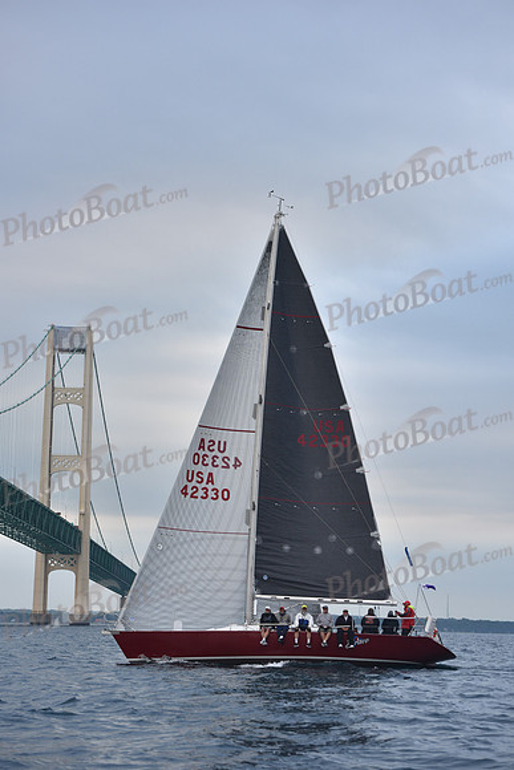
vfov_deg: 23.9
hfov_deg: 16.1
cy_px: 385
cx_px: 257
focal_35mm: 85
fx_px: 1819
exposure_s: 1/640
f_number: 5
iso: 400
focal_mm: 85
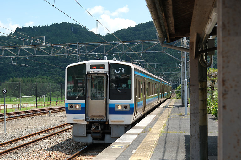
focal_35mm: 40
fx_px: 268
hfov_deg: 48.5
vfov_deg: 33.4
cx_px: 120
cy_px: 80
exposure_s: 1/950
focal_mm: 26.4
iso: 160
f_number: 3.2
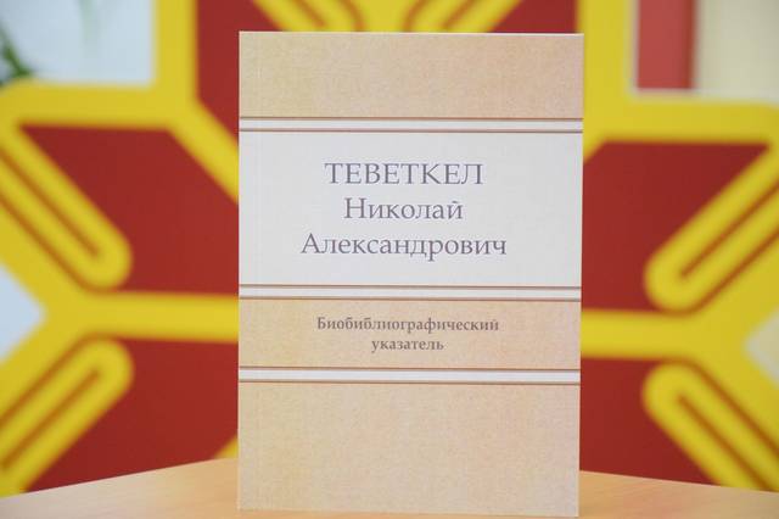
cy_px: 260
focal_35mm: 150
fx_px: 3244
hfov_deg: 13.7
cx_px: 390
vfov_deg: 9.1
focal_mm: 100
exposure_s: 1/60
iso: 3200
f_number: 5.6
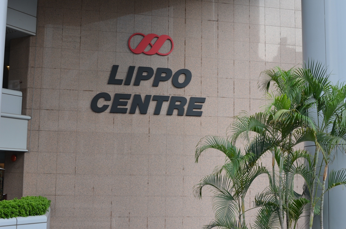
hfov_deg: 39.0
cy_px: 114
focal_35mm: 51
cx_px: 173
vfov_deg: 26.4
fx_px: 489
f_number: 6.3
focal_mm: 34
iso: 200
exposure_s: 1/160
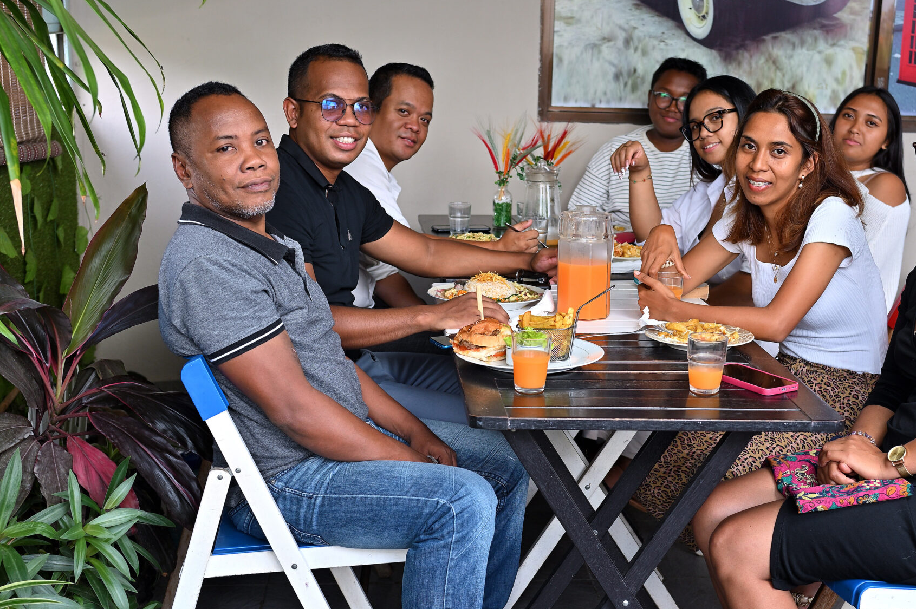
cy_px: 364
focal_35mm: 53
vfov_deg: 25.4
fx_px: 1348
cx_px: 515
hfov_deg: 37.5
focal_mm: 35
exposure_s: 1/125
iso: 320
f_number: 4
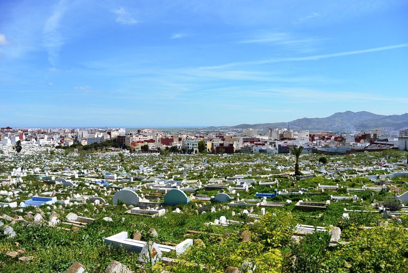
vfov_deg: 45.1
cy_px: 136
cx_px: 204
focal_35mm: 29
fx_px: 329
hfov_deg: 63.6
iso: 100
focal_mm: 11
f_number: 5
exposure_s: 1/800
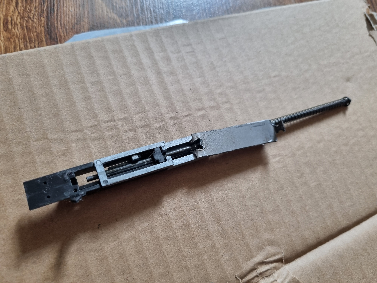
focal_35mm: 26
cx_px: 188
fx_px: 283
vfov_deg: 53.1
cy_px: 142
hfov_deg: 67.3
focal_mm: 5.4
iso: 160
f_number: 1.8
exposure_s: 1/100
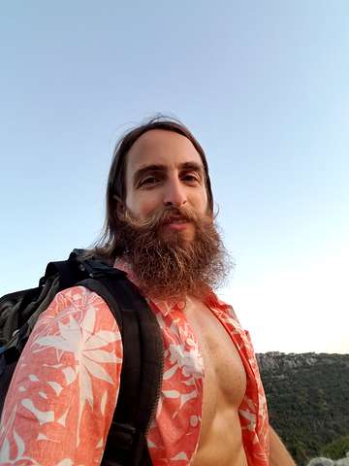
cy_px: 233
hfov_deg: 63.4
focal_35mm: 21
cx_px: 174
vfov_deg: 79.0
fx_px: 282
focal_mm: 2.1
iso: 64
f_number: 1.7
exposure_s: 1/120
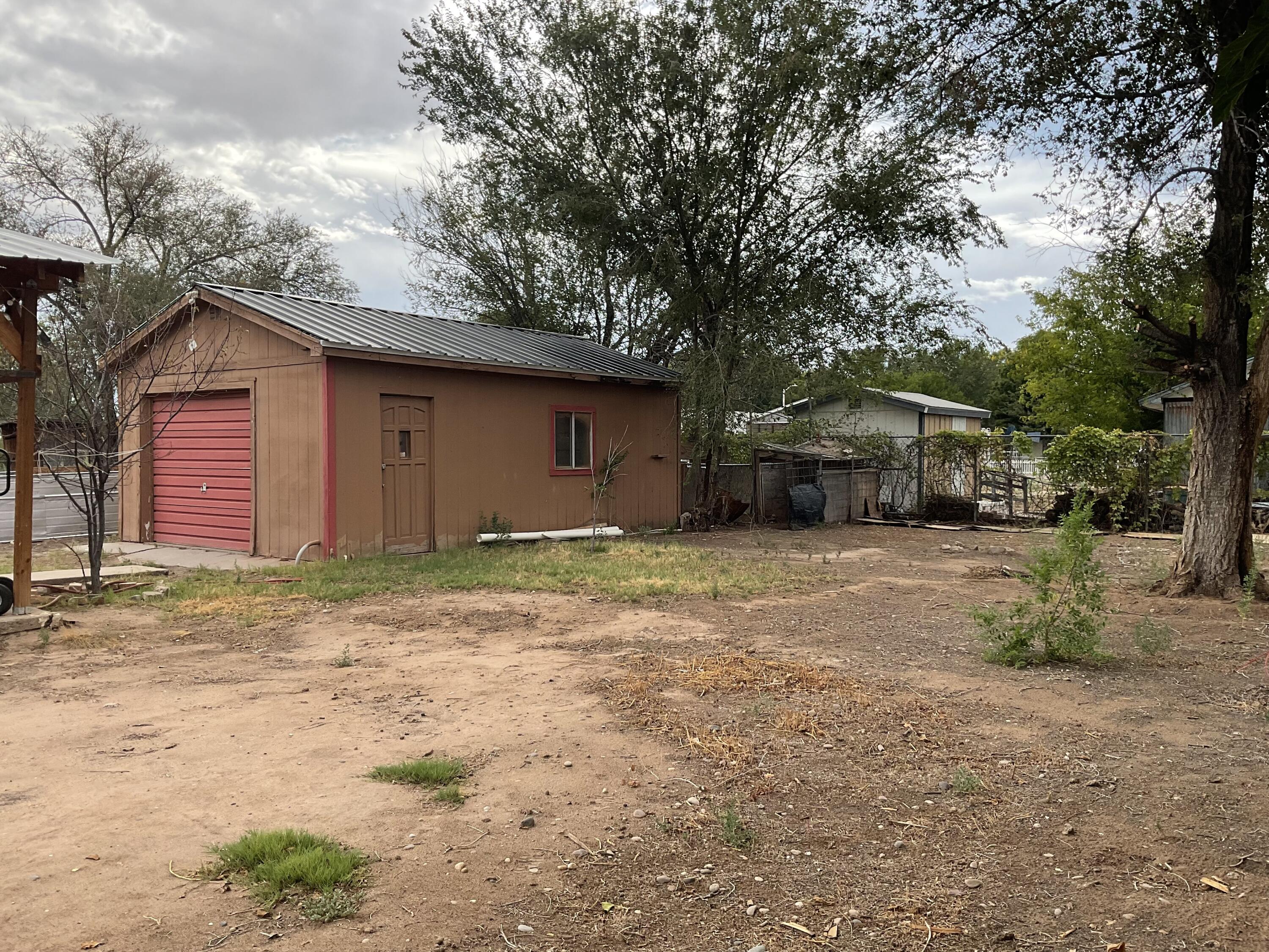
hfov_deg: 61.7
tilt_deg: -0.9
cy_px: 476
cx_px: 634
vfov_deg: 48.2
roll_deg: +0.8
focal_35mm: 29
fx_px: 1063
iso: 16
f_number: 1.8
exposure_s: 1/962
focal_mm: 3
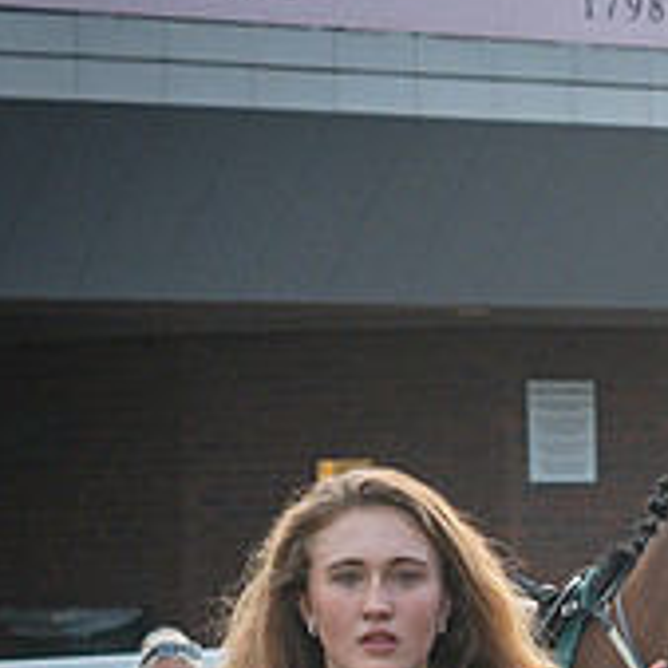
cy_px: 599
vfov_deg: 5.3
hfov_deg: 5.3
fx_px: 7248
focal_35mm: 332
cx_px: 710
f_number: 5
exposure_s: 1/640
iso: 200
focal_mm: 50
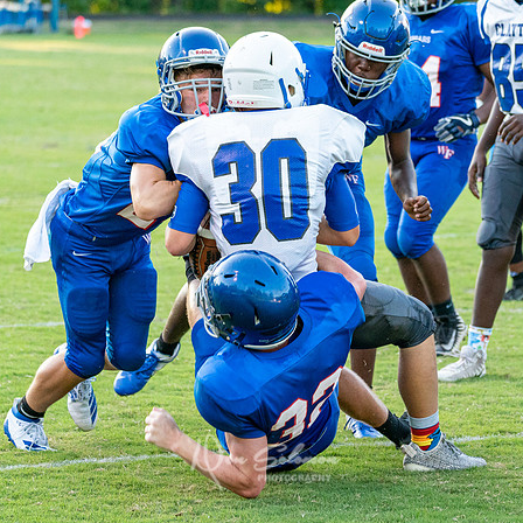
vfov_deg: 7.7
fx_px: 3880
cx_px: 378
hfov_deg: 7.7
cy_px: 302
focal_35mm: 227
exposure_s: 1/1000
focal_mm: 148
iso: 4000
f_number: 5.6
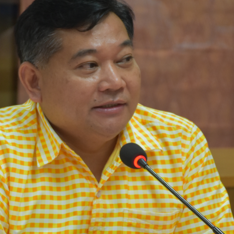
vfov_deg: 6.7
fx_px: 2011
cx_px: 72
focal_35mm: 263
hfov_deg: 6.7
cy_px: 170
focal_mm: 80
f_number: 5.3
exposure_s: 1/60
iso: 1250
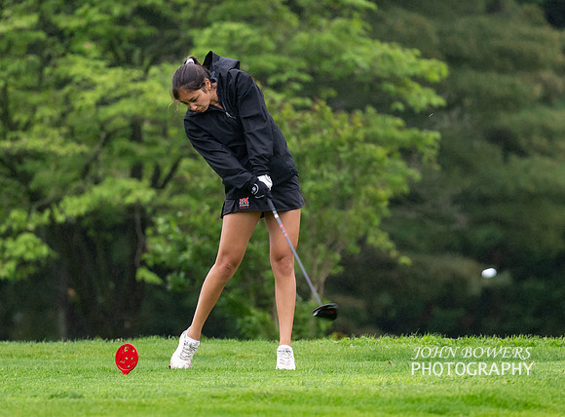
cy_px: 208
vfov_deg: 3.0
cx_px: 280
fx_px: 7847
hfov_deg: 4.1
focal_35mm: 484
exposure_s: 1/1600
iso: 720
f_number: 2.8
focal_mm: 200
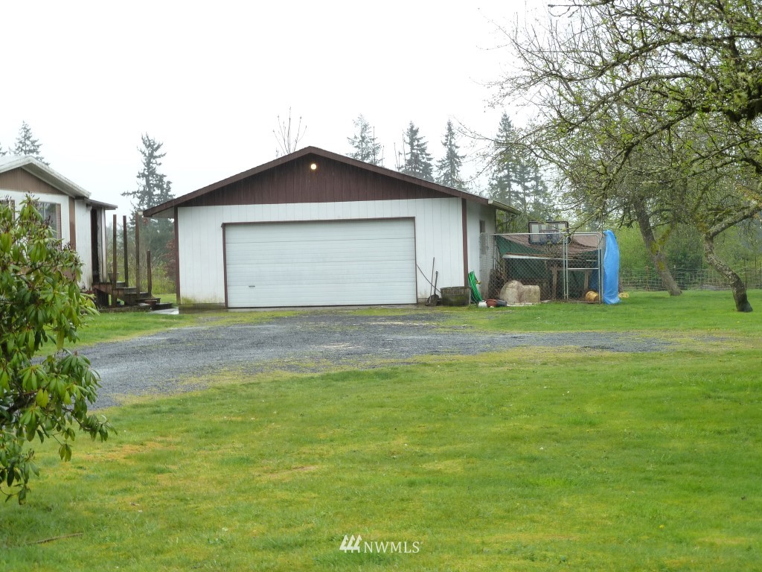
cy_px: 286
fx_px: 1585
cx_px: 381
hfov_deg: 27.0
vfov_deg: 20.4
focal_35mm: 72
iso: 125
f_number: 4.1
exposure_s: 1/40
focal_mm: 11.9
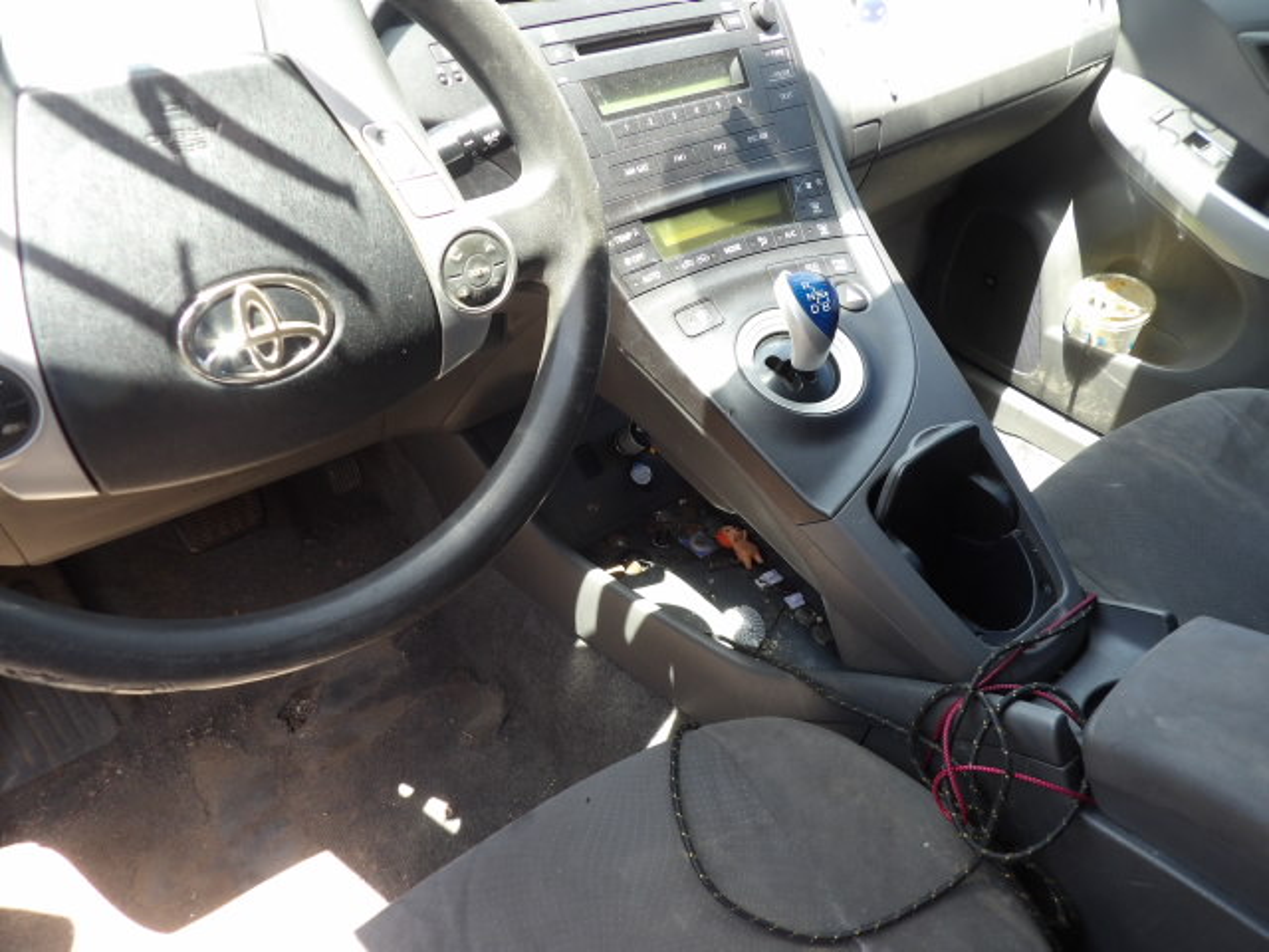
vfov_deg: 56.8
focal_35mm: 24
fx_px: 880
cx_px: 634
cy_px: 476
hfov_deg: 71.6
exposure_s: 1/67
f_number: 3.2
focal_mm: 4.3
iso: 100
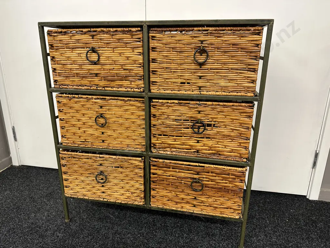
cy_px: 124
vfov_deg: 56.8
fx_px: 229
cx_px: 165
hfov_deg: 71.6
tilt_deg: -17.8
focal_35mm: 24
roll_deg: -0.3
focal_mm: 6.86
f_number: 1.78
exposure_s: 1/50
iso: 125
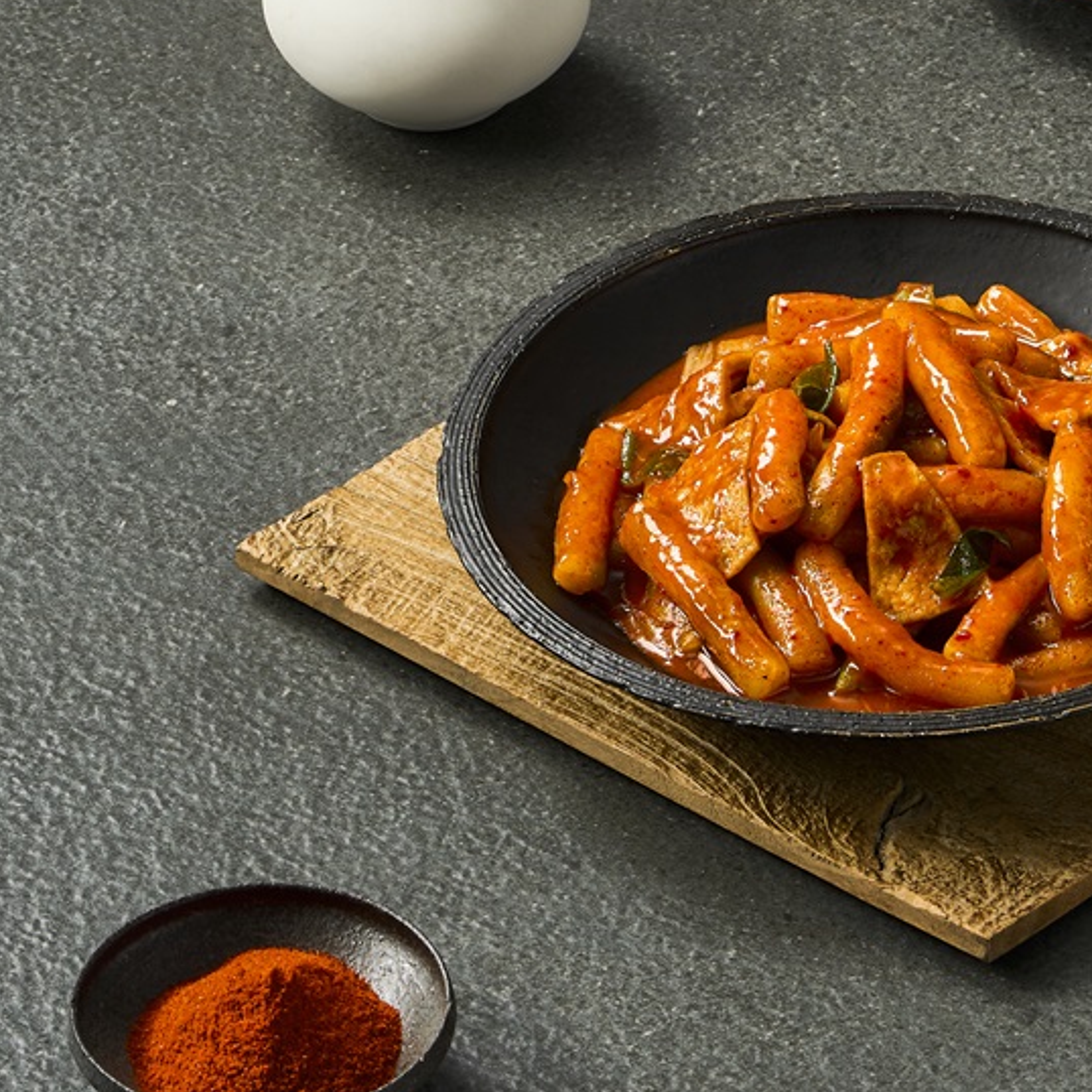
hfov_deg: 7.6
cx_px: 875
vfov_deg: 7.6
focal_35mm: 230
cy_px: 324
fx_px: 8209
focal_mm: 104
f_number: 14
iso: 160
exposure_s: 1/160
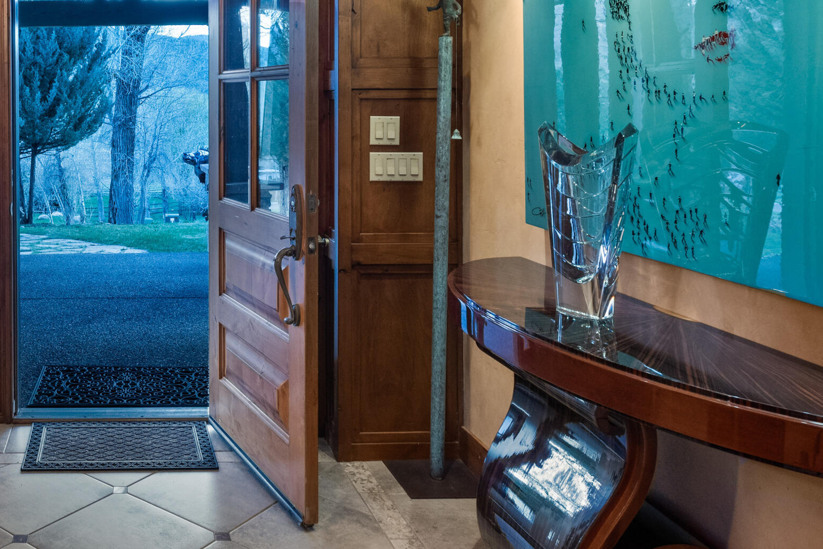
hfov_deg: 52.1
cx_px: 124
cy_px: 111
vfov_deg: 38.5
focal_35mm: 33
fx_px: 755
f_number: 7.1
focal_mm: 17
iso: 1600
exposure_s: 1/3
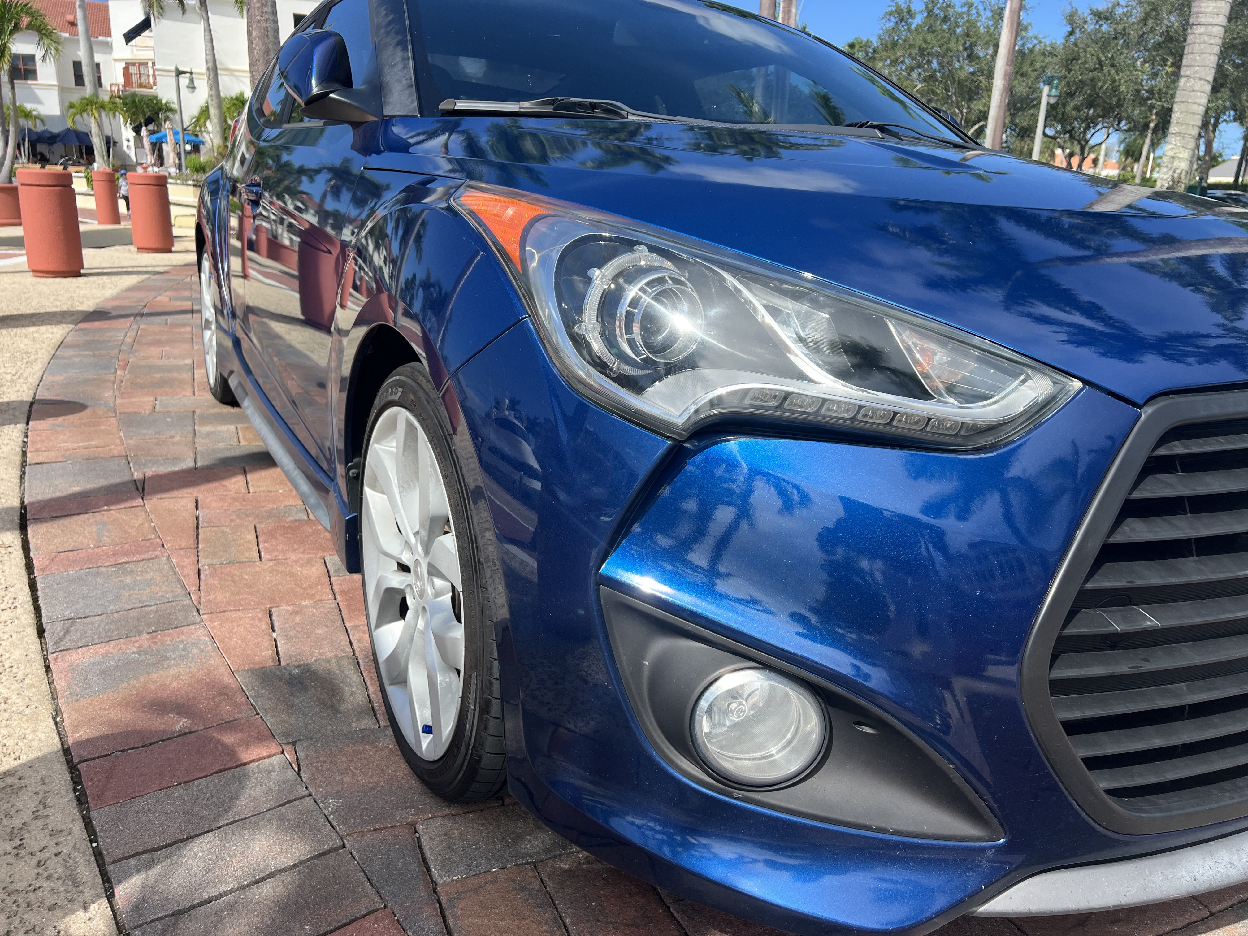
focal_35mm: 26
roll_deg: -0.6
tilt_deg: -16.1
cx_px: 624
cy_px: 468
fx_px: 937
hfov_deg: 67.3
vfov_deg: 53.1
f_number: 1.5
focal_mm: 5.7
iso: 50
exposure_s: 1/3257
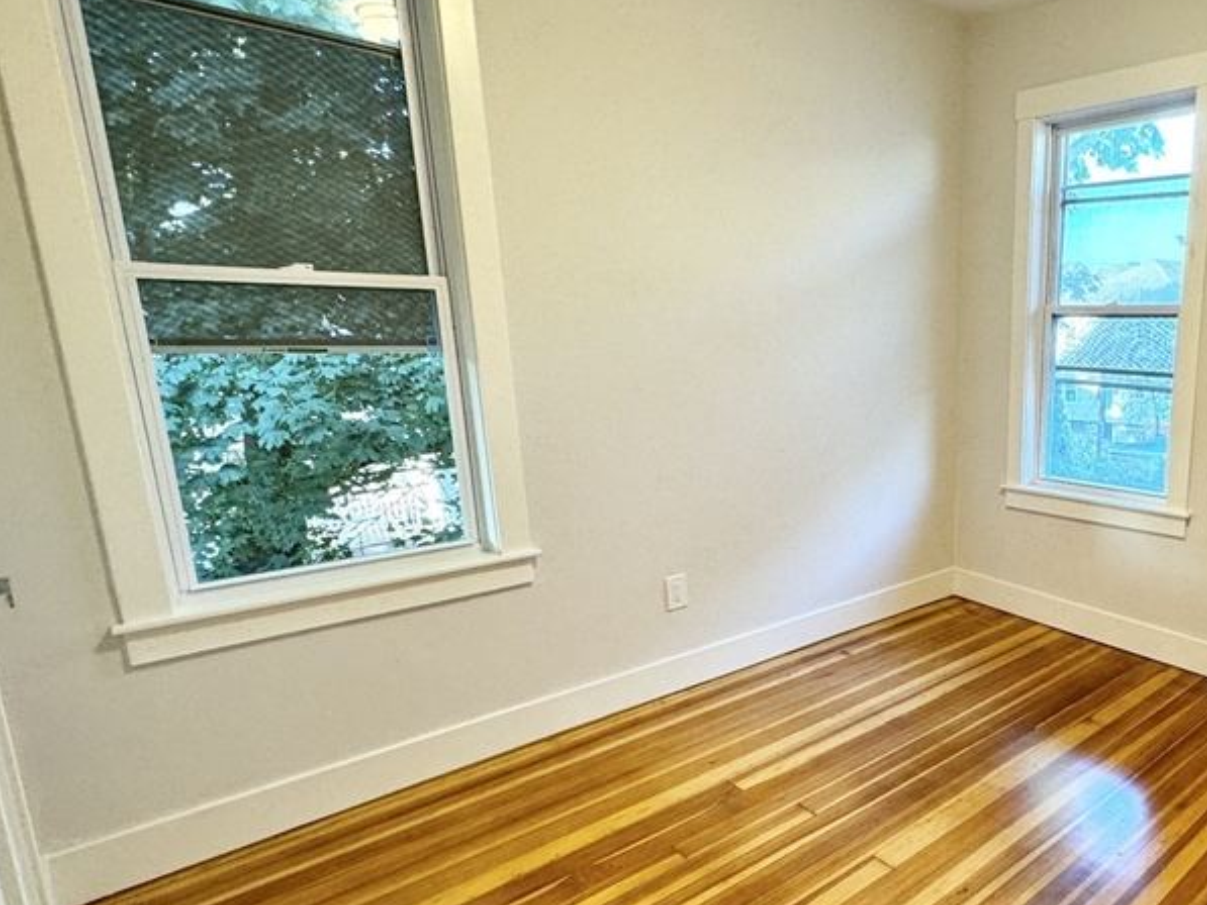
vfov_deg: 56.6
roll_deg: -0.3
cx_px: 962
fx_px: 837
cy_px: 517
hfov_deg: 65.3
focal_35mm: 24
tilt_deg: -13.2
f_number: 2.2
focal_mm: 2.22
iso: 200
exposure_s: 1/60
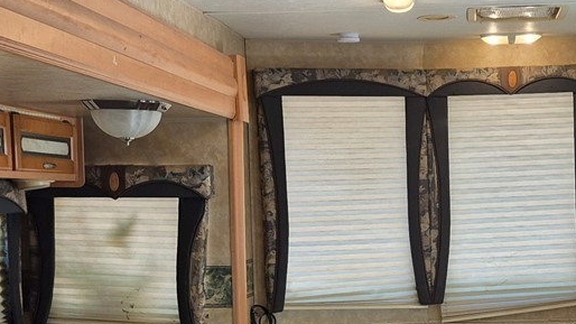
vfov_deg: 15.3
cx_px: 408
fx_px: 1191
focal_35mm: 78
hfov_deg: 26.9
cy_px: 311
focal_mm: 5.4
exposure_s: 1/120
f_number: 1.8
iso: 125
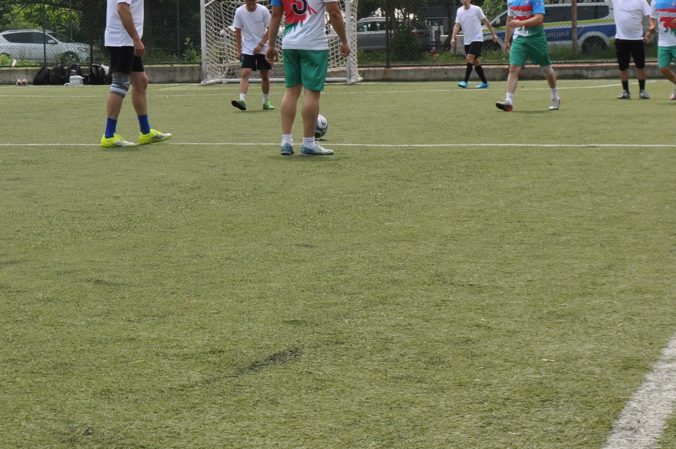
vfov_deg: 12.6
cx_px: 207
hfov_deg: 18.9
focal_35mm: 108
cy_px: 53
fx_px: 2026
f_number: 9
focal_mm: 35
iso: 200
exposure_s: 1/320
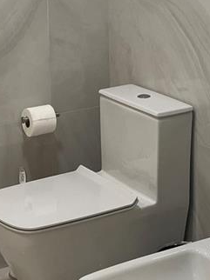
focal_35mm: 97
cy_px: 30
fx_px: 786
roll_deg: +2.1
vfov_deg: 19.9
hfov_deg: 15.2
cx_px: 61
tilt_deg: -10.7
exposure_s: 1/120
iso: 100
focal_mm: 5.1
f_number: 1.6
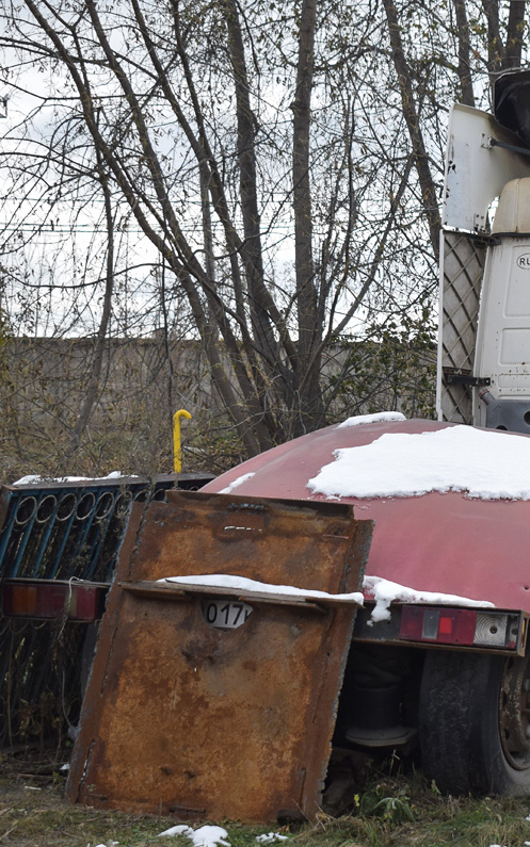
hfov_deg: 15.9
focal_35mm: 81
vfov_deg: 25.6
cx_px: 501
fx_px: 1866
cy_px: 422
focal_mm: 35
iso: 400
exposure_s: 1/1250
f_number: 7.1
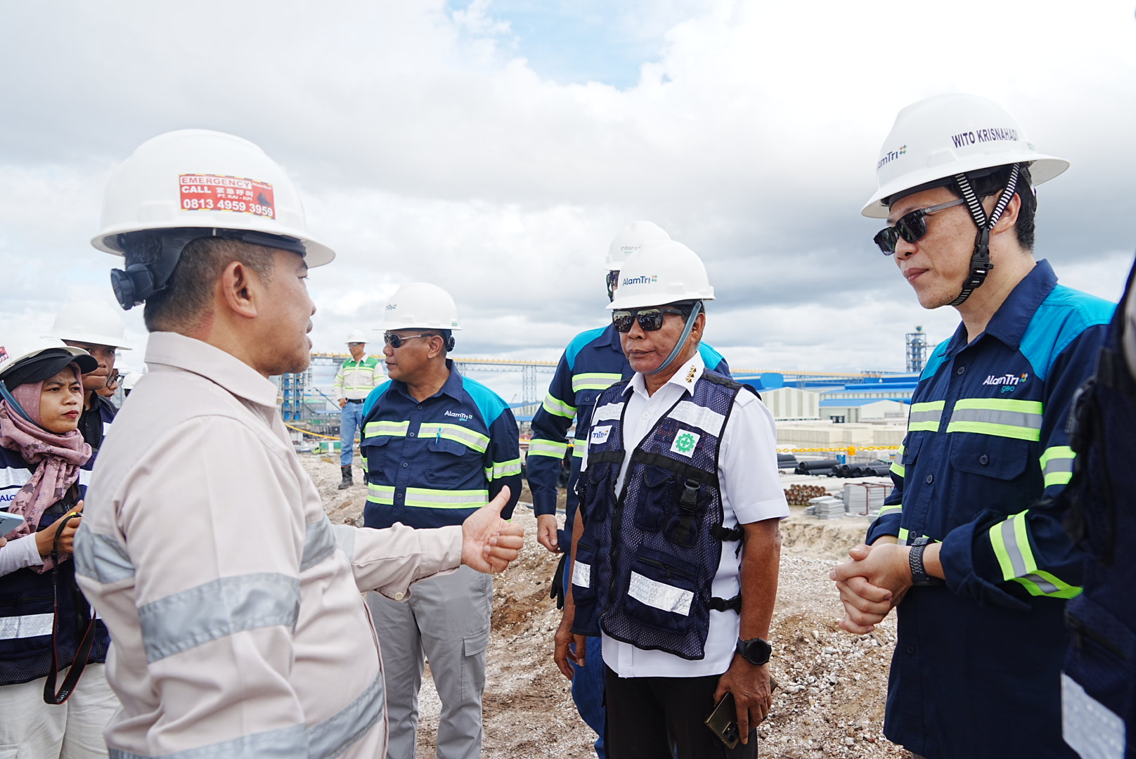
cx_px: 568
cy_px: 380
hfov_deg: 69.4
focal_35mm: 26
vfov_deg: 49.6
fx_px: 821
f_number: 6.3
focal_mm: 26
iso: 160
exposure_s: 1/200
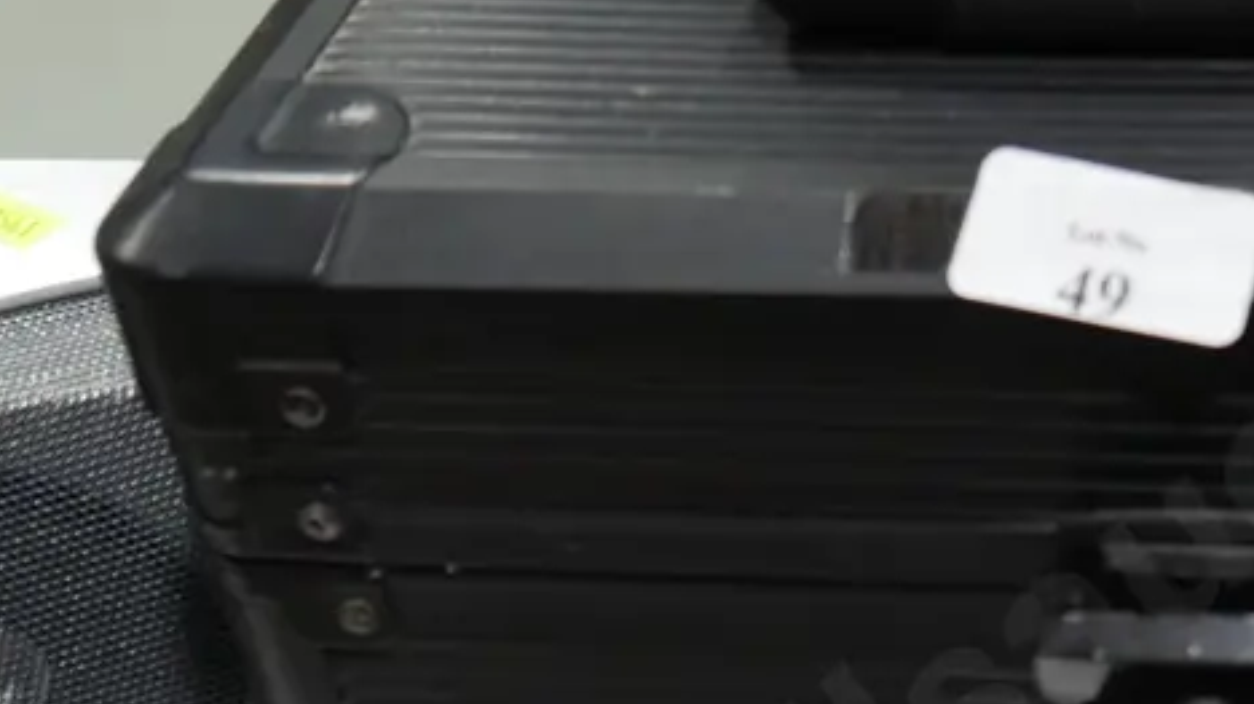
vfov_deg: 14.8
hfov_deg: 25.2
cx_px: 1195
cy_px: 538
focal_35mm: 81
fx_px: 2693
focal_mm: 17
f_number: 5
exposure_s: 1/60
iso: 320
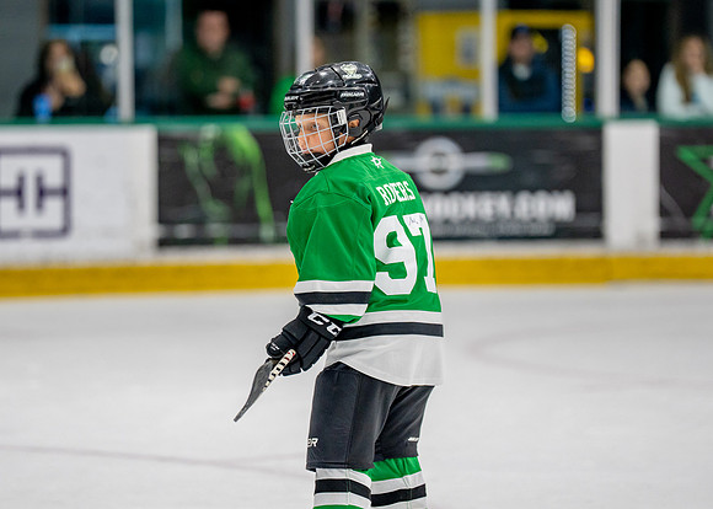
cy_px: 261
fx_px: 4778
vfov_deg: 6.1
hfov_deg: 8.5
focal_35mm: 236
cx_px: 319
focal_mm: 164
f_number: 2.8
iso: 1000
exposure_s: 1/1250
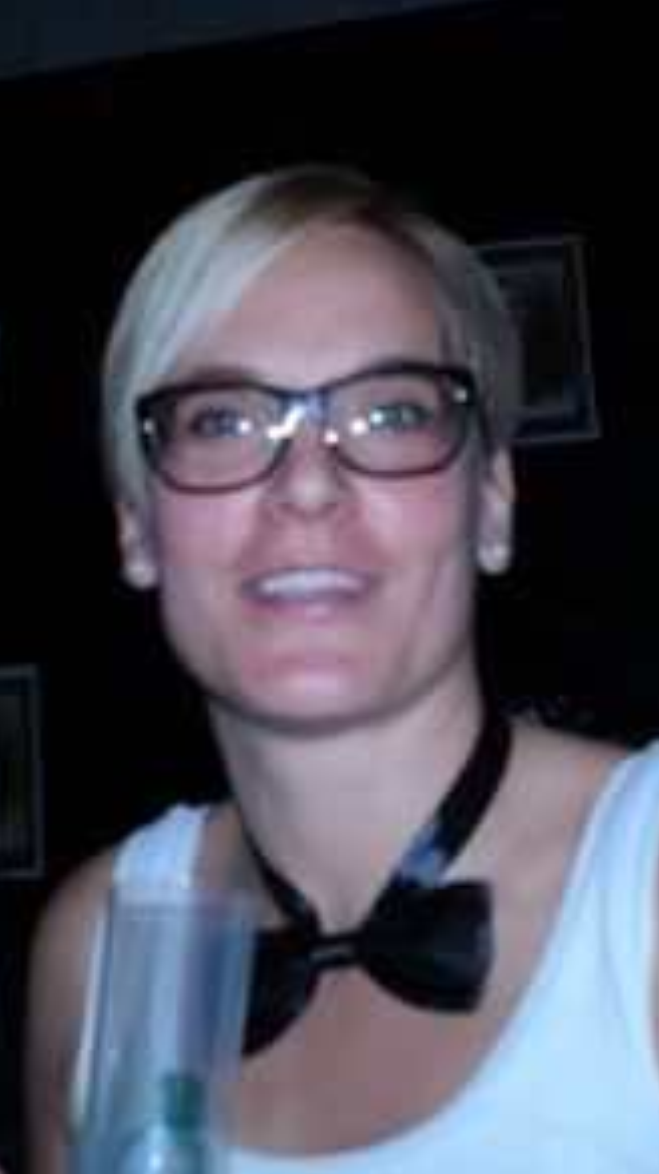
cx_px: 241
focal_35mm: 62
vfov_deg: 33.3
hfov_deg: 19.4
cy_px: 332
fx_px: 1928
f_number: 5
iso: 400
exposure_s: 1/50
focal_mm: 18
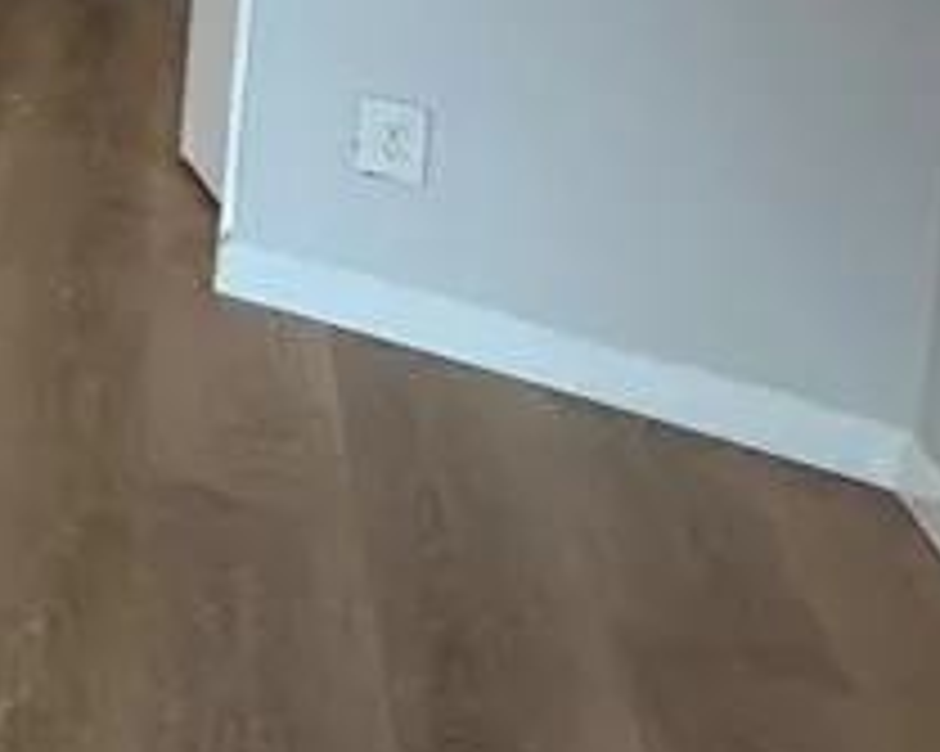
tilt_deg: -1.9
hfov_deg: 15.2
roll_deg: -2.9
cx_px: -1318
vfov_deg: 17.6
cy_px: -662
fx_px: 1863
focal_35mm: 67
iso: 250
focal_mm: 2.22
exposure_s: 1/120
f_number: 2.2
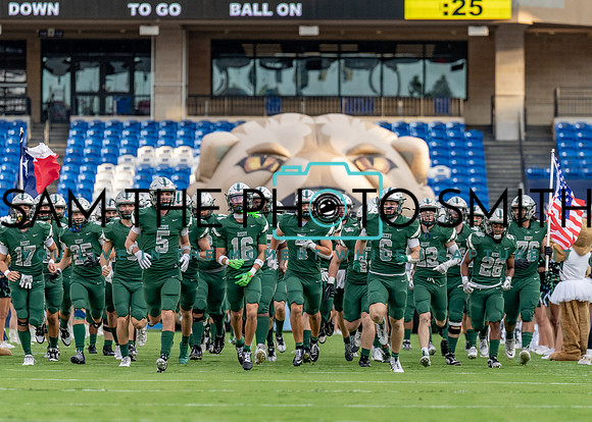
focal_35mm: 272
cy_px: 222
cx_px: 329
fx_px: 4565
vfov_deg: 5.3
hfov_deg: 7.4
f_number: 3.2
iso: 800
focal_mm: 200
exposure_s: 1/3200
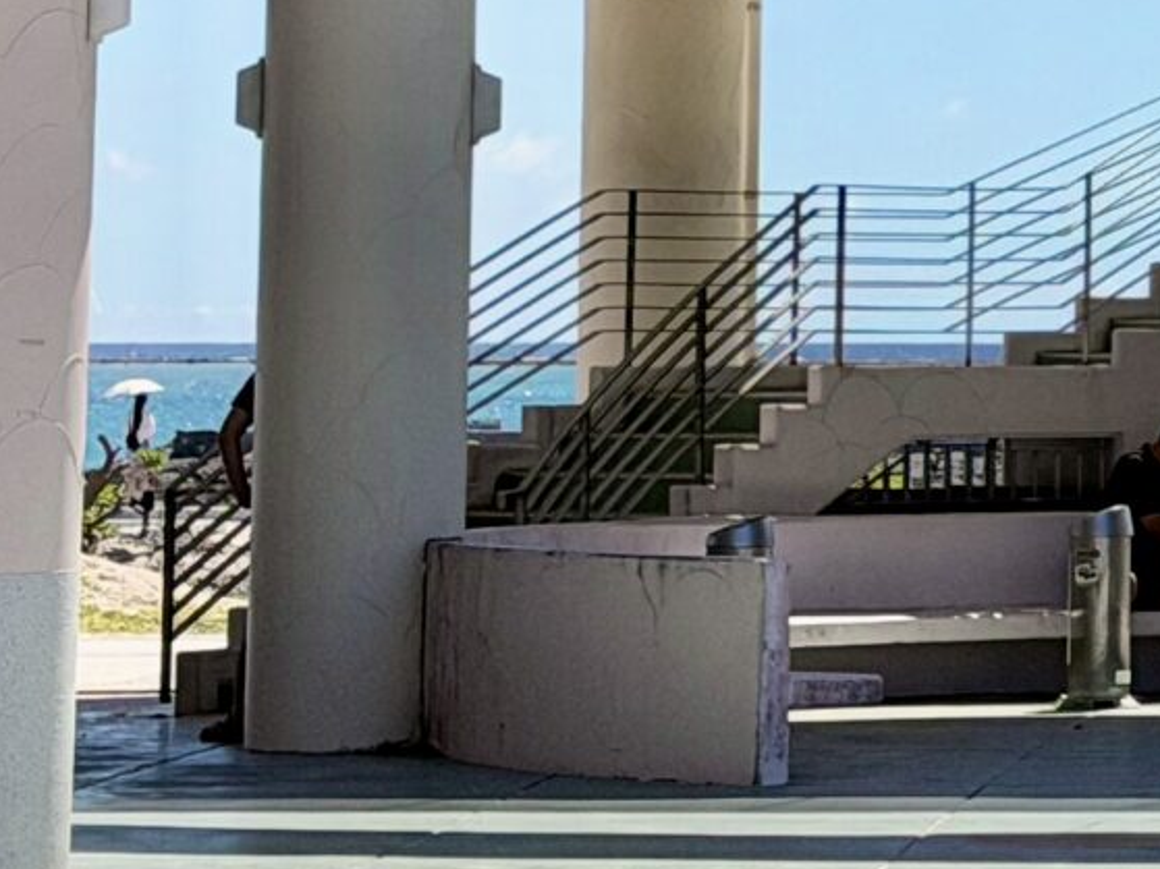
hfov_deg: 8.8
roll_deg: +0.0
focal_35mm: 220
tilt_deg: +5.9
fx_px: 7371
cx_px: 1552
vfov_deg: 6.7
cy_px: -446
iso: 64
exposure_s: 1/7143
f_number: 1.78
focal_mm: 6.76
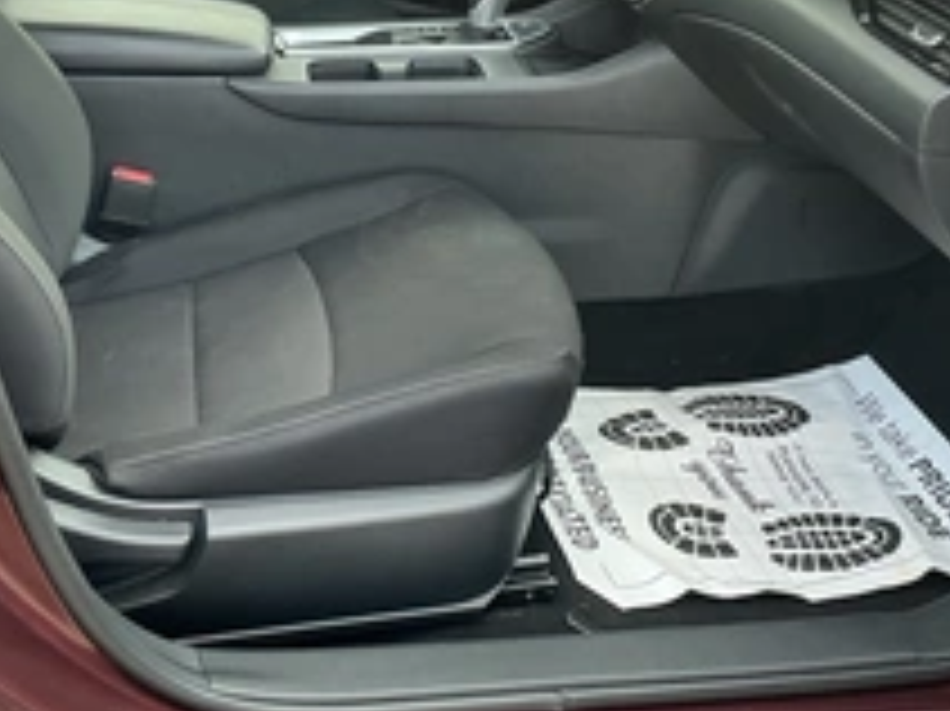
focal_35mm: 53
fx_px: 1454
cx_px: 464
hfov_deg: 36.2
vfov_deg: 27.3
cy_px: 216
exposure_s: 1/122
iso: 40
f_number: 1.8
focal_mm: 3
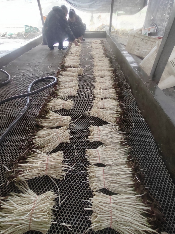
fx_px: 115
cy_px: 115
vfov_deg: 91.0
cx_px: 86
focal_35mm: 17
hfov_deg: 74.7
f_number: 2.2
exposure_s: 1/100
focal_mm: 1.68
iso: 170
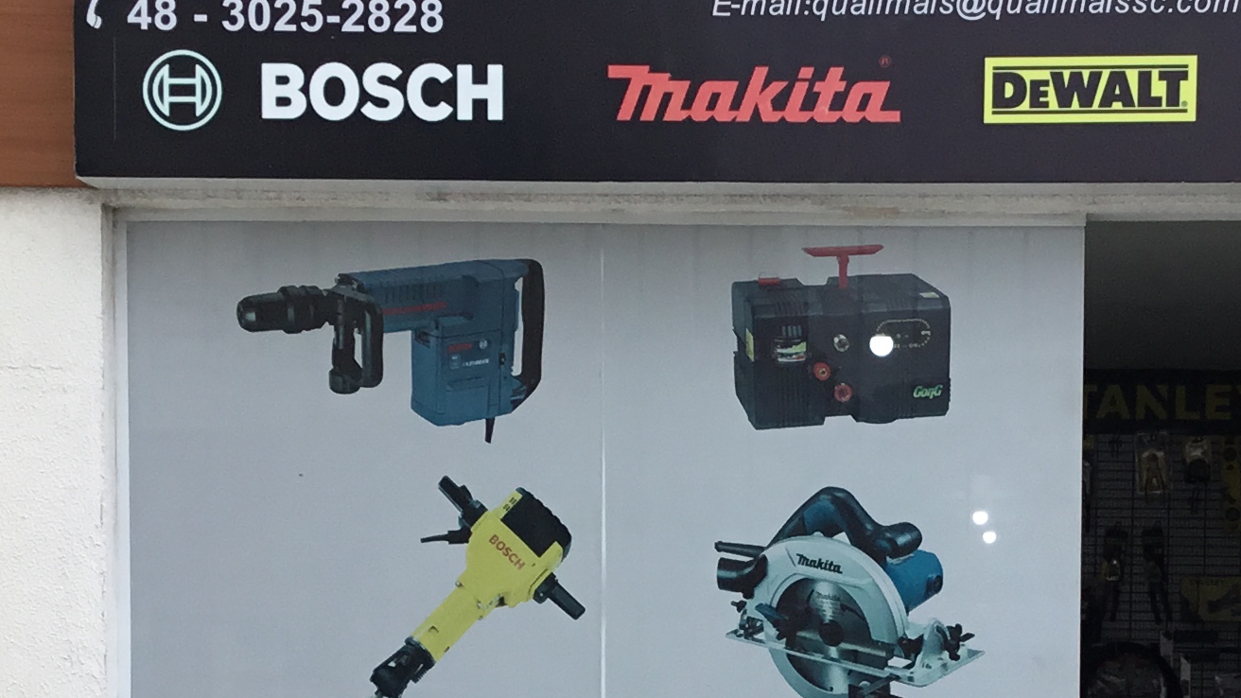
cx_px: 899
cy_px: 816
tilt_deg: -2.3
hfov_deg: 25.1
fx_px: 2764
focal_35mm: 84
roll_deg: -0.4
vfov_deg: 14.0
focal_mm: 3.3
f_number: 2.4
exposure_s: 1/390
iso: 25
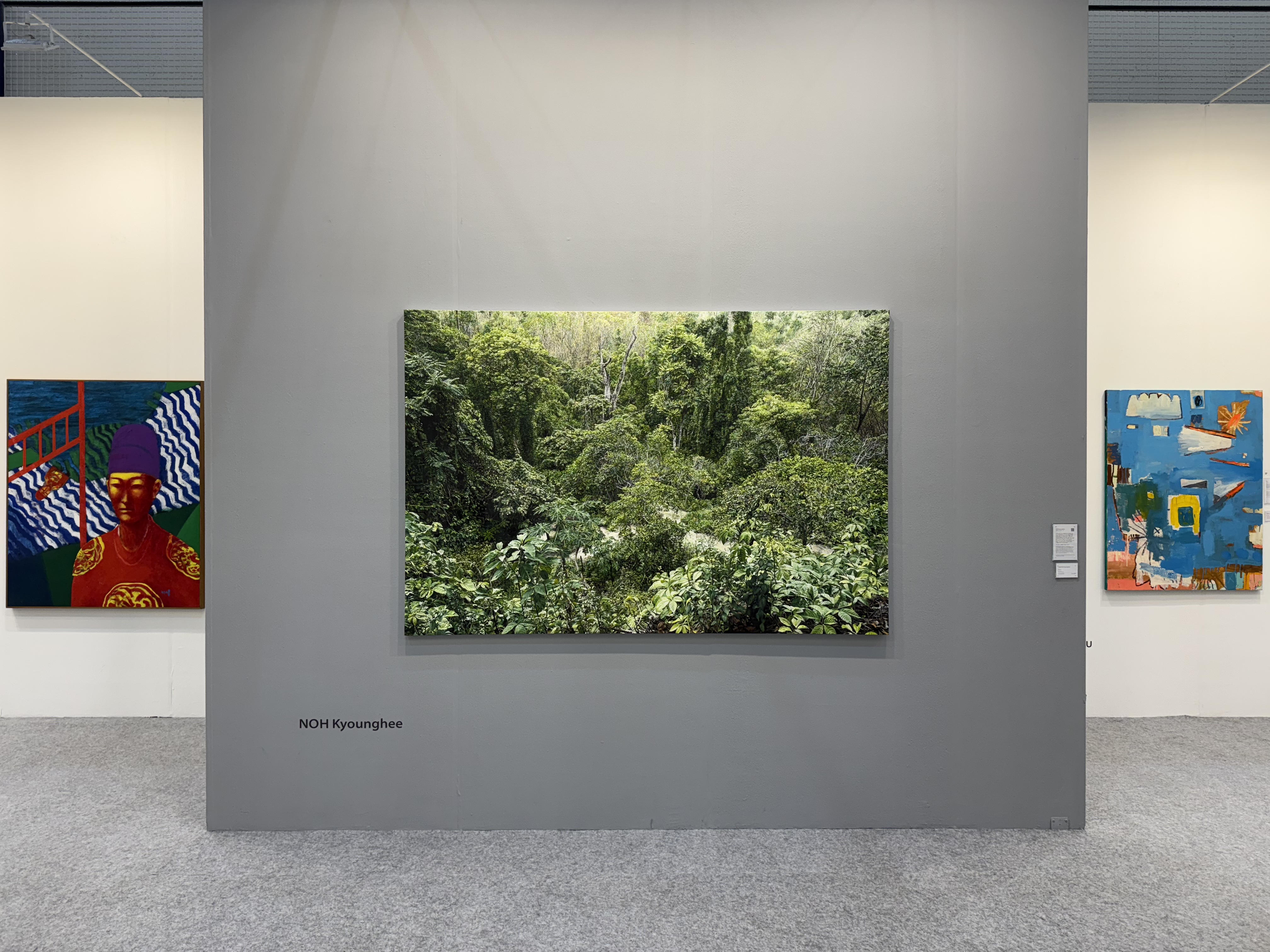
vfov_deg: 56.8
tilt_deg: +0.4
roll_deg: +0.1
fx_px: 881
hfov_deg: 71.6
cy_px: 476
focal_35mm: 24
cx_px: 635
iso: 64
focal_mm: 6.76
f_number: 1.78
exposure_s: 1/125
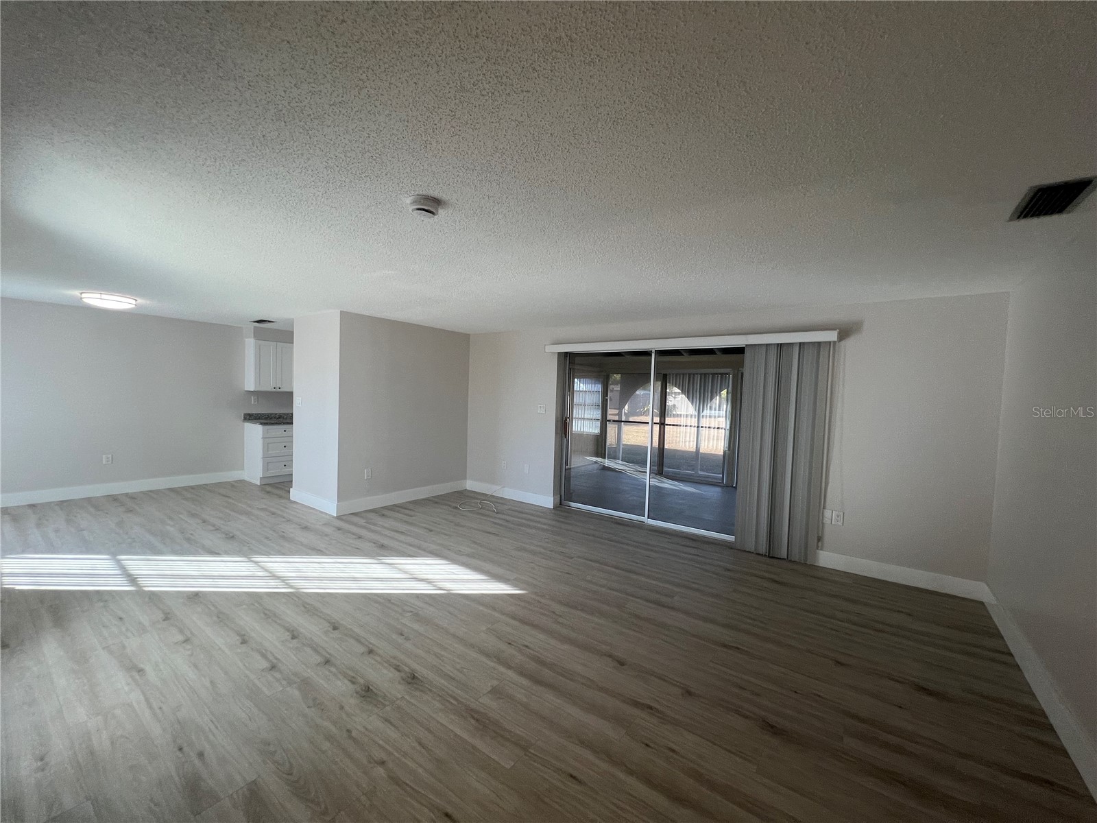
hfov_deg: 106.2
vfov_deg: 89.9
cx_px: 548
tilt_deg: -1.3
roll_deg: -1.1
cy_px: 412
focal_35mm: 13
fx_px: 412
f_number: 1.8
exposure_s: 1/120
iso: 80
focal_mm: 1.57
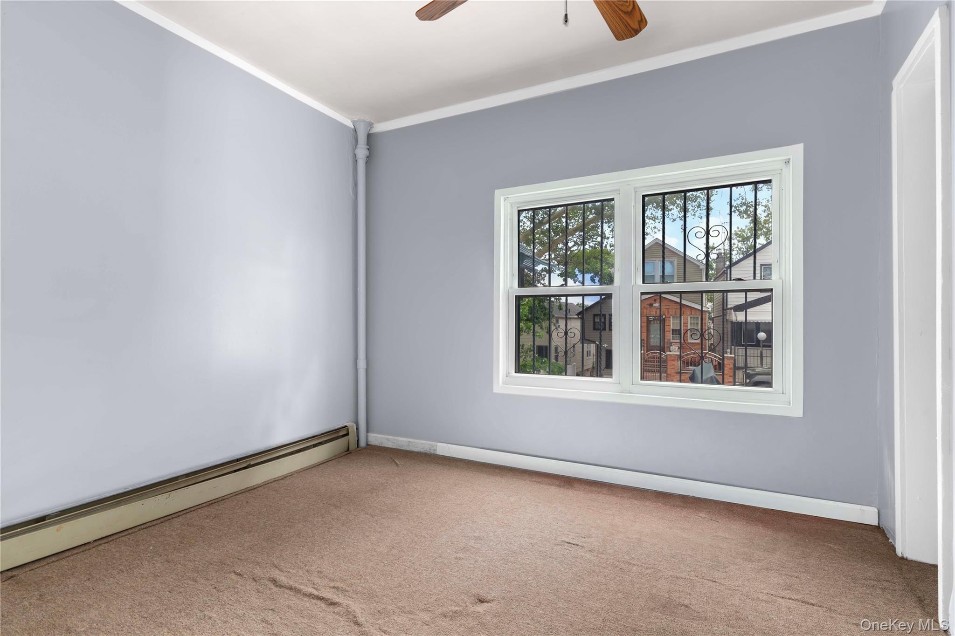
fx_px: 451
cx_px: 478
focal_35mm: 17
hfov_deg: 93.3
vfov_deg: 70.4
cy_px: 318
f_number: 11
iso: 200
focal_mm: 17
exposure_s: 15
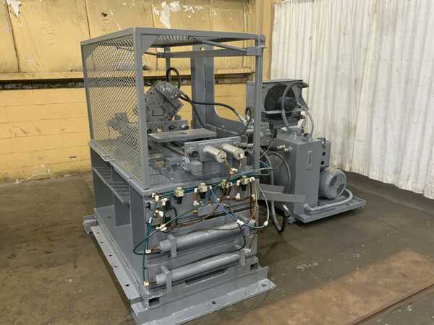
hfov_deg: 61.7
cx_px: 217
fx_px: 364
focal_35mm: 29
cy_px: 162
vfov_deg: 48.2
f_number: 1.8
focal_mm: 3
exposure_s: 1/60
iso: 160
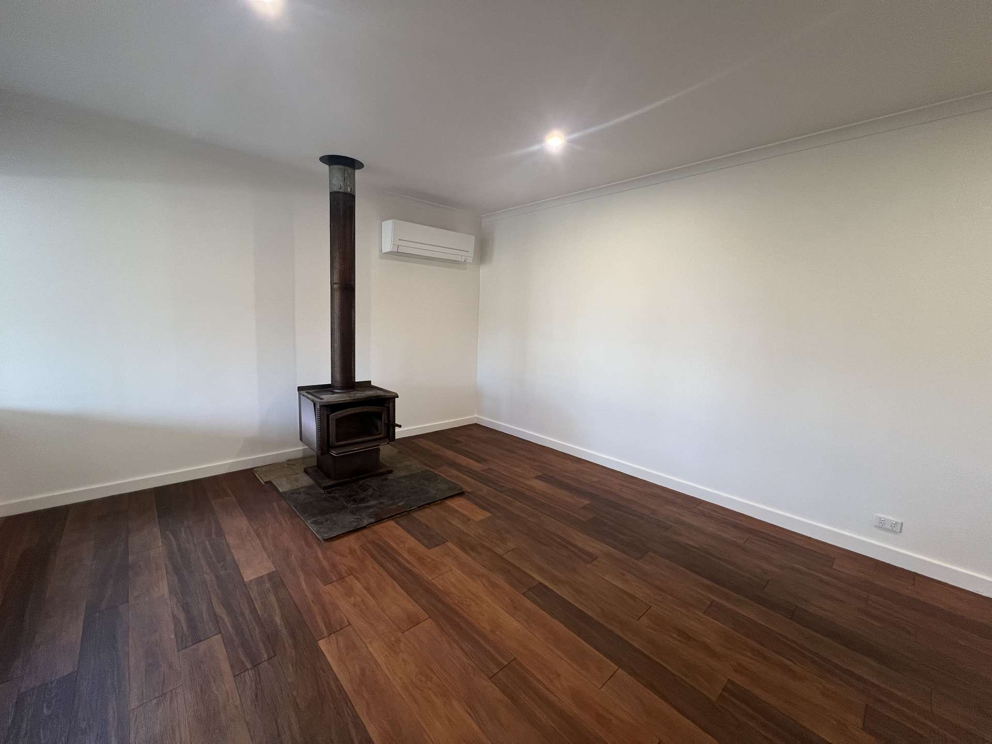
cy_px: 372
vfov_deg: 89.9
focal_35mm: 13
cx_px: 496
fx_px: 373
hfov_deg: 106.2
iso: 200
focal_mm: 1.57
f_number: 1.8
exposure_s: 1/100
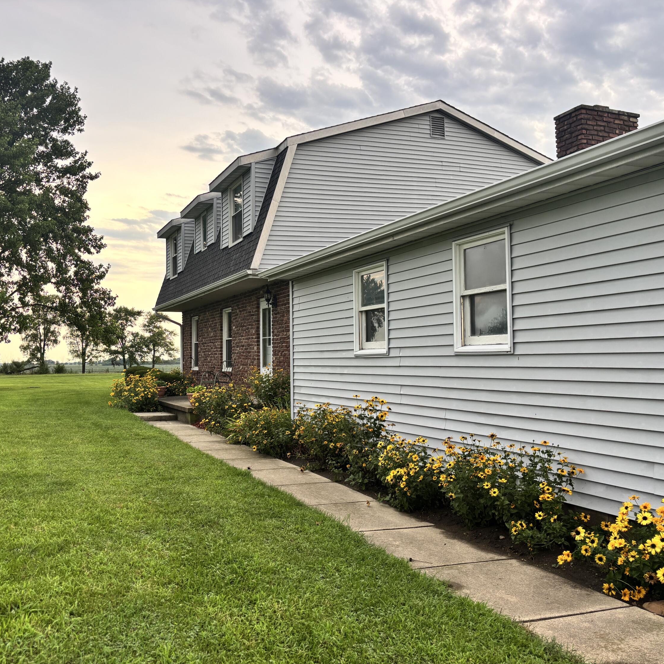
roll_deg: +0.7
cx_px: 274
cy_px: 333
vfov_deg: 52.5
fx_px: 673
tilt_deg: +2.0
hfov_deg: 52.3
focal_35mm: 31
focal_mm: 5.96
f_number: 1.6
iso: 50
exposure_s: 1/568
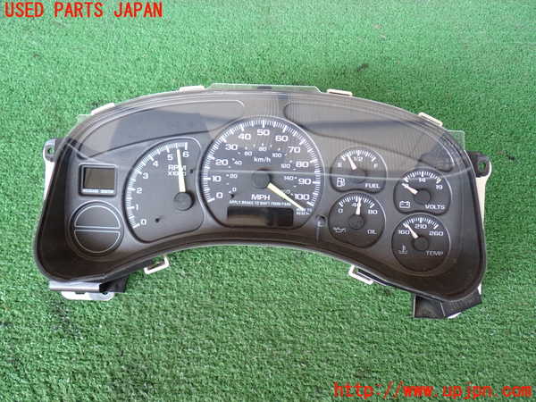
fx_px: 557
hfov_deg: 51.4
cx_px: 268
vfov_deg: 39.7
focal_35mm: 36
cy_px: 201
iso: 160
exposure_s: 1/80
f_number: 2.5
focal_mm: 6.37
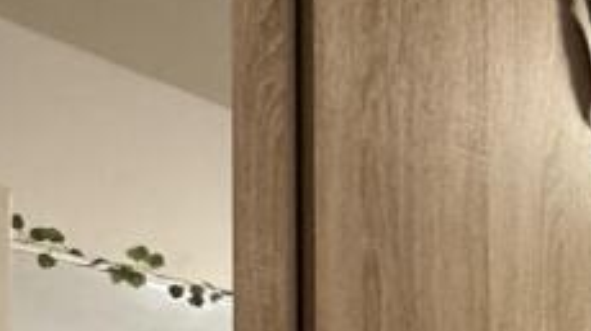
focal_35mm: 68
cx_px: 1000
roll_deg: -0.6
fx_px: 1065
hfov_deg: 22.2
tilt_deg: -0.8
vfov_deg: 14.9
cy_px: 639
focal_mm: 2.22
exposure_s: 1/50
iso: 500
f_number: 2.2
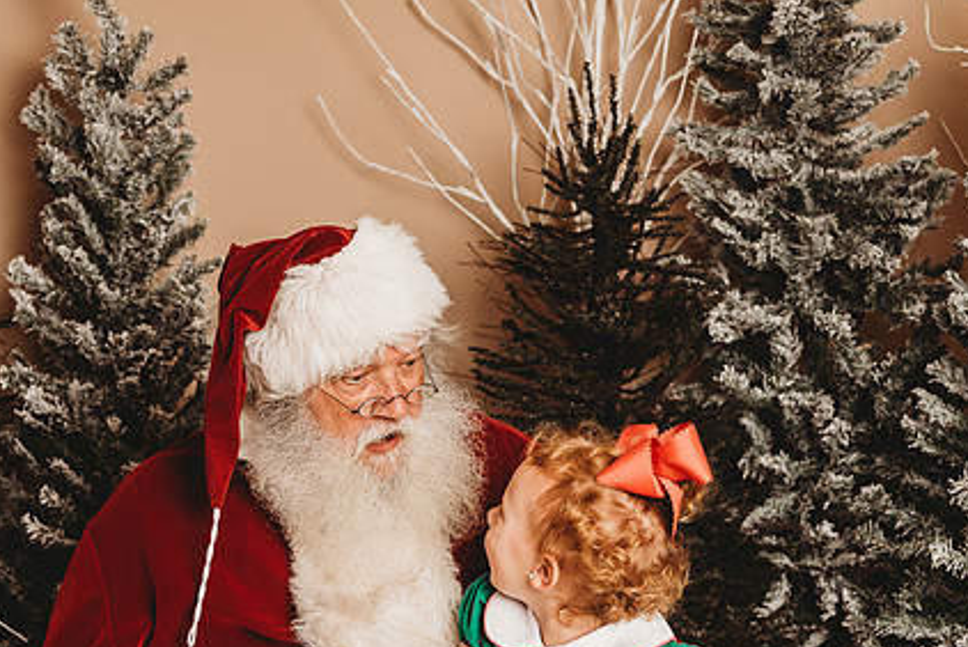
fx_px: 1857
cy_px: 442
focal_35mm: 69
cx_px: 382
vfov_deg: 19.7
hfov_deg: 29.1
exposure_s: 1/160
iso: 100
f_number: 4
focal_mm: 48
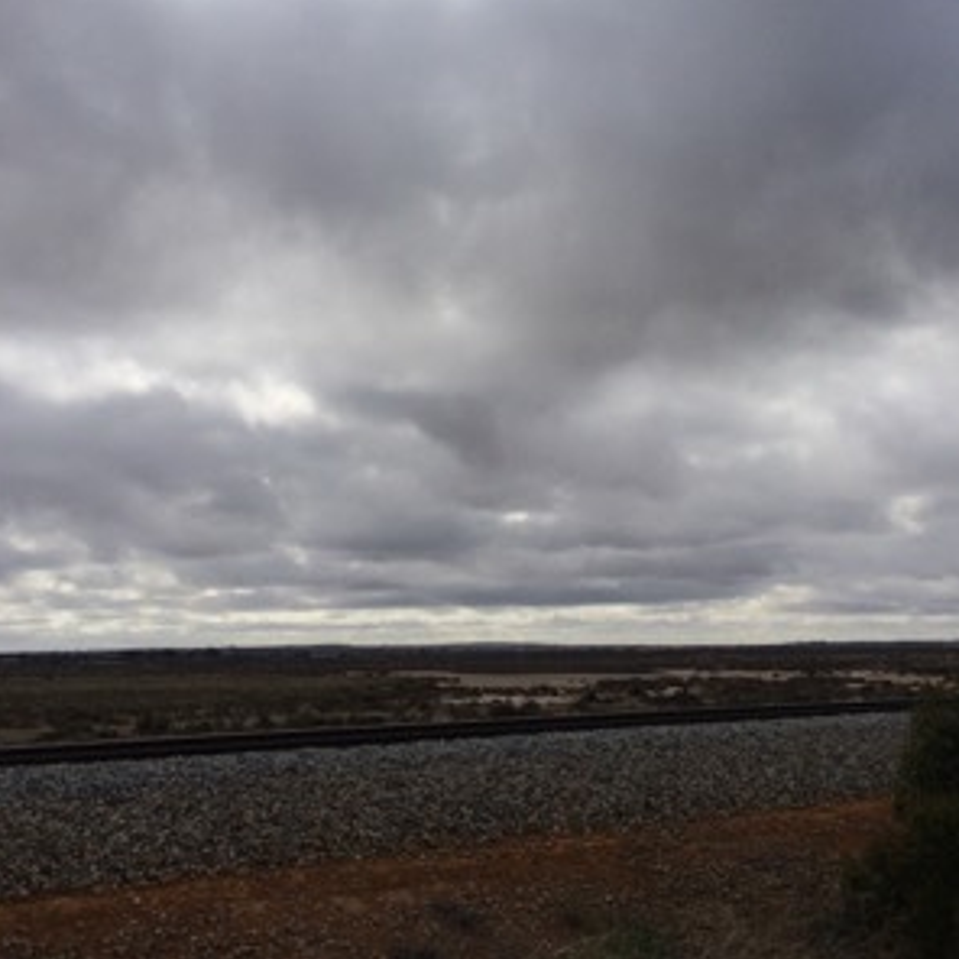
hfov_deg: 37.5
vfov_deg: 37.3
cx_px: 541
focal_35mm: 45
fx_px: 1410
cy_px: 350
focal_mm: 4.15
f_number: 2.2
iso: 32
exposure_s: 1/5882
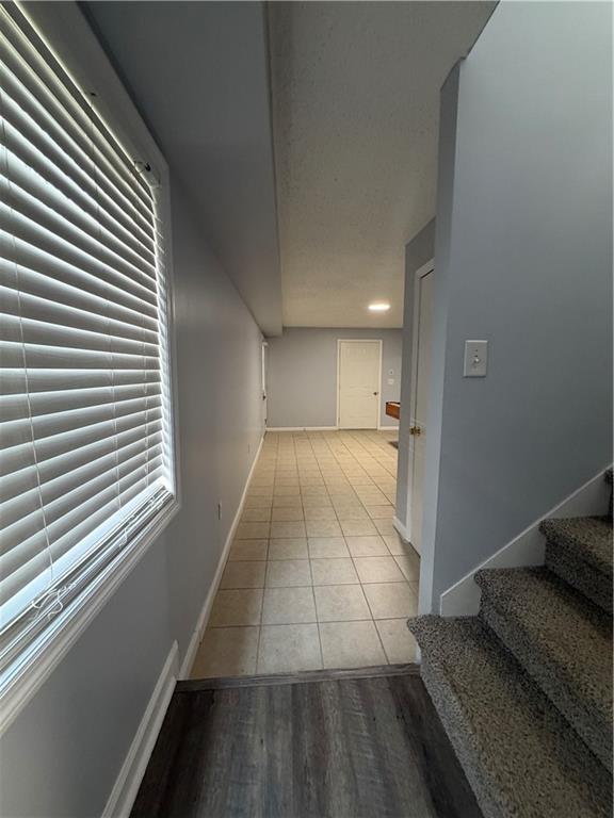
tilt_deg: -4.1
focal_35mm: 14
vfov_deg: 102.1
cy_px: 409
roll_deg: +1.6
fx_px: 331
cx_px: 307
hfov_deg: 85.7
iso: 320
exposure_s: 1/60
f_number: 2.2
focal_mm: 2.22
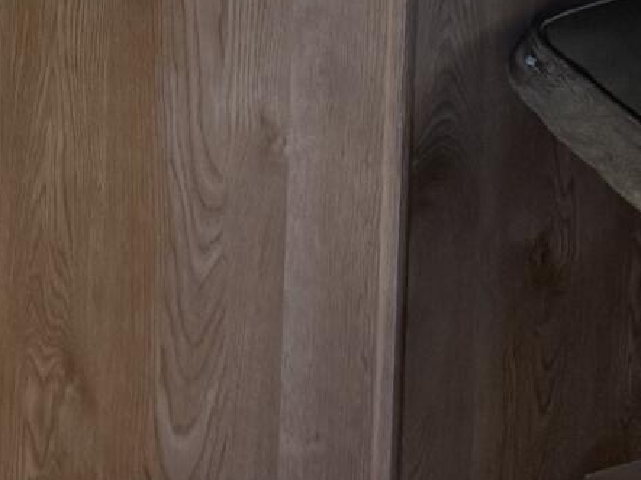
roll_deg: -1.3
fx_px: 3017
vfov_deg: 8.2
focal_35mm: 163
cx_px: -61
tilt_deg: -8.3
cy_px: -773
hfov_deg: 11.9
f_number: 1.78
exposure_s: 1/60
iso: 160
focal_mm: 6.76
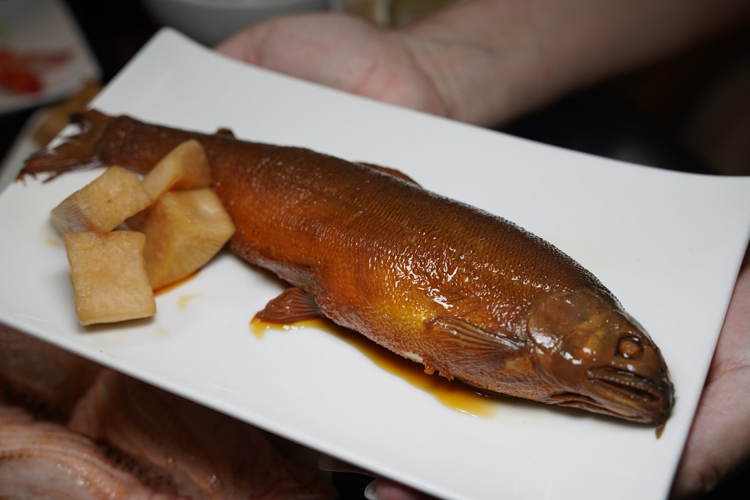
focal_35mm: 46
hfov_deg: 42.7
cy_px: 250
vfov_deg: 29.2
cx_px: 375
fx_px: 958
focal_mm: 46
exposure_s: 1/100
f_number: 5
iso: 100
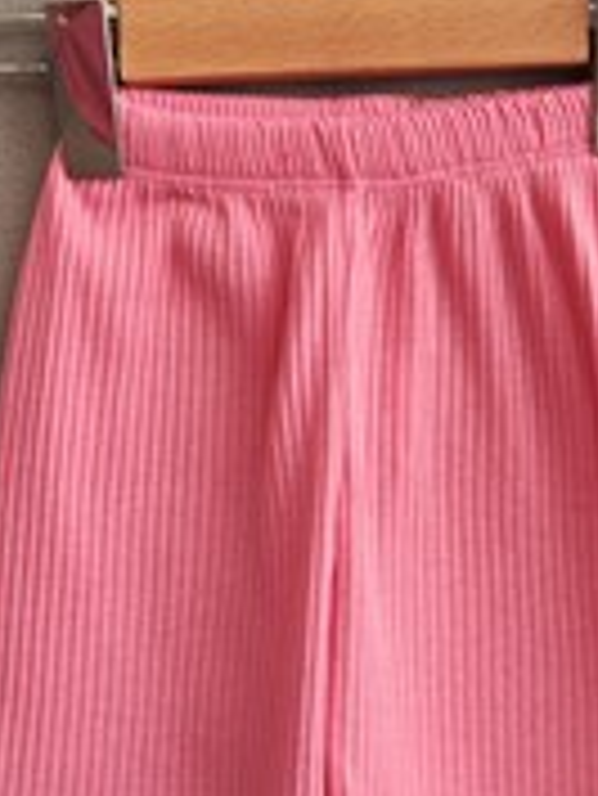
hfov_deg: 26.1
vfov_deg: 34.3
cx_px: 369
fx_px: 1288
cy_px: 402
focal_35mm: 56
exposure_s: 1/100
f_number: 1.88
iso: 237
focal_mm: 5.59
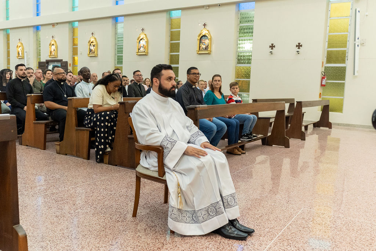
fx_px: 313
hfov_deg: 61.9
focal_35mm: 30
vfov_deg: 43.6
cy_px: 126
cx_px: 188
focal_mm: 20
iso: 2000
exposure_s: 1/200
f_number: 3.2
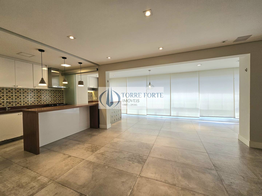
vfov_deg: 89.9
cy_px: 98
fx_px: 98
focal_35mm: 13
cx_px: 131
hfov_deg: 106.2
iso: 64
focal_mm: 2.2
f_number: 2.2
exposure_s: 1/120
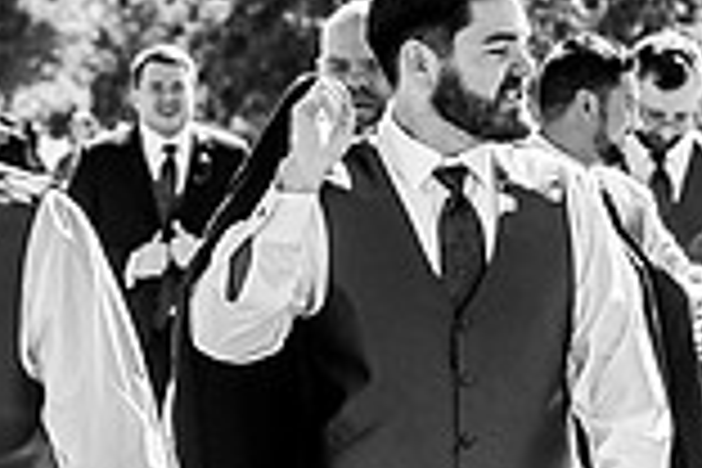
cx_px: 86
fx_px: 5089
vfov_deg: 5.3
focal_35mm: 261
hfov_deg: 7.9
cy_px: 470
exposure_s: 1/2000
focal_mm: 70
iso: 400
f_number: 5.6
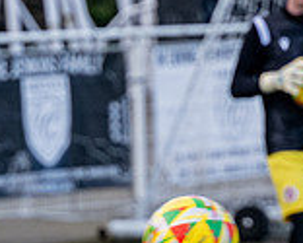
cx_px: -59
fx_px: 6748
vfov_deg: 2.1
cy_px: 388
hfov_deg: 2.6
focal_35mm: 752
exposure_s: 1/1250
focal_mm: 160
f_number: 4
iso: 1000
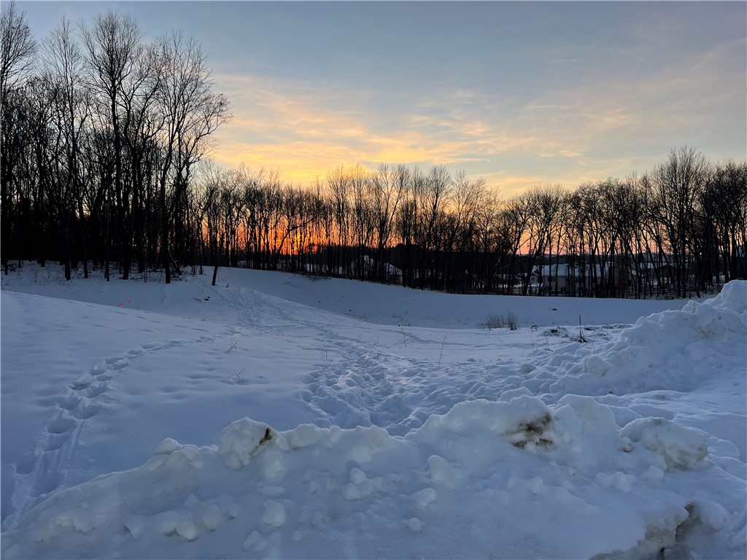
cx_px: 374
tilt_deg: -2.5
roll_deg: +0.1
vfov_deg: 53.1
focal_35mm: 26
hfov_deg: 67.3
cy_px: 280
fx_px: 561
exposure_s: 1/632
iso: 50
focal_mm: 5.7
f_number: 1.5
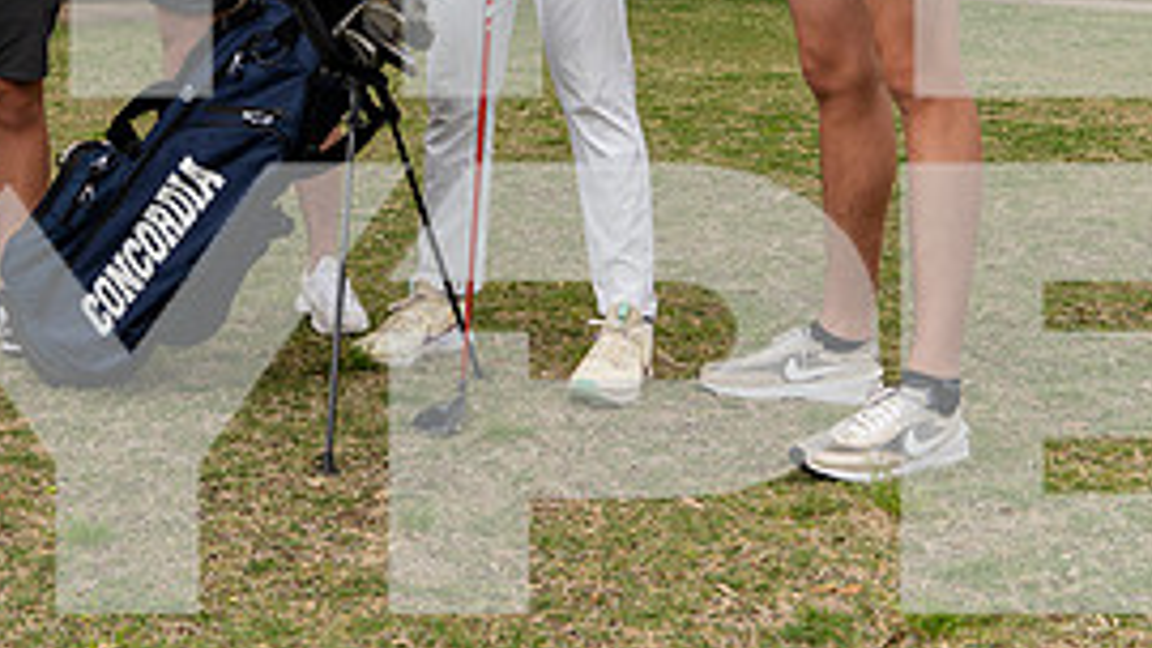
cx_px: 320
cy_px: -126
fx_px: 1925
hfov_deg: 32.8
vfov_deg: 18.2
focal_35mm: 63
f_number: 9
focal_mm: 28
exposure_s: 1/250
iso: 400
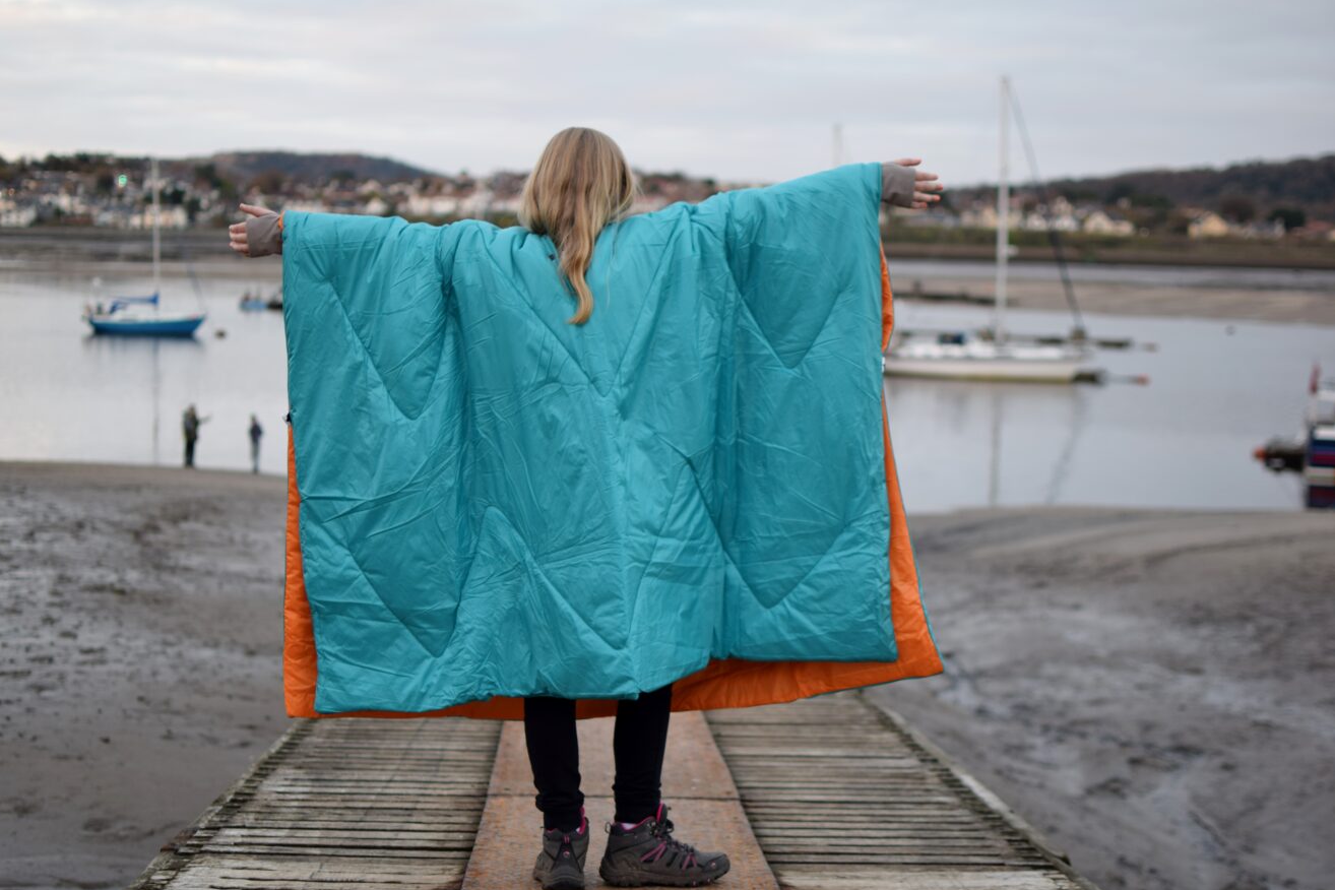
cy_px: 487
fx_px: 2134
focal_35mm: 58
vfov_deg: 23.6
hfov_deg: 34.7
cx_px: 618
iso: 100
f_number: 1.8
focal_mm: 35
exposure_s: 1/125
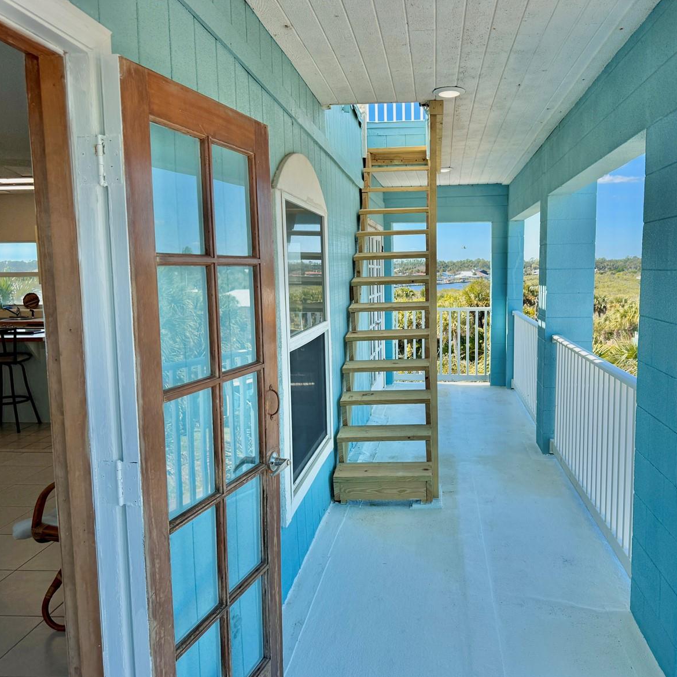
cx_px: 405
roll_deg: -0.3
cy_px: 346
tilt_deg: -5.1
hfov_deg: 55.2
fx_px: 642
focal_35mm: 29
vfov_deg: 55.6
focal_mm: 6.76
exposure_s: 1/2000
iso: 100
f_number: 1.78
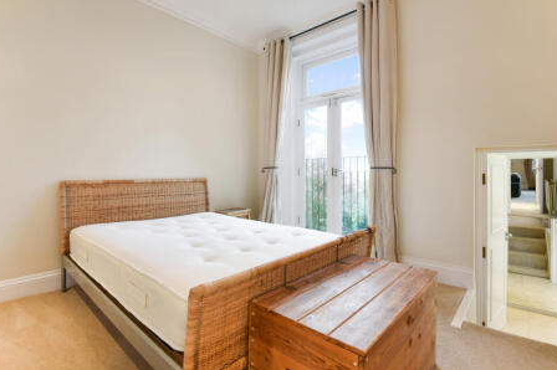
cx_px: 281
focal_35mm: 17
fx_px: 263
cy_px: 176
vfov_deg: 70.3
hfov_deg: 93.3
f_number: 8
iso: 320
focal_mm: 16
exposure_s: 1/3
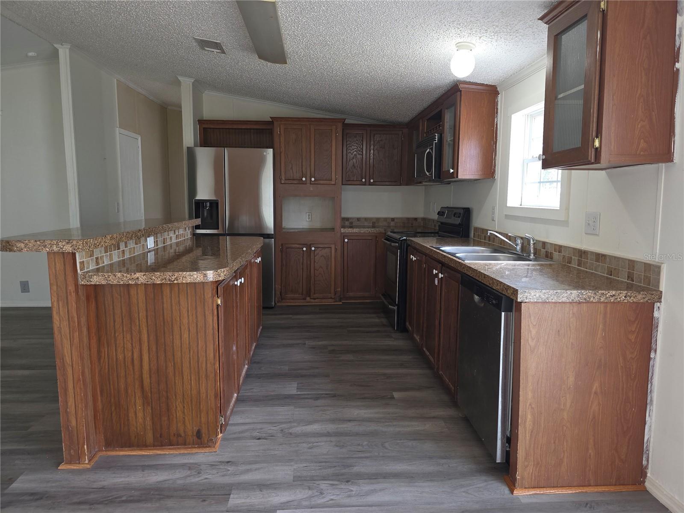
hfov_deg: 73.9
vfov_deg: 58.9
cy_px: 256
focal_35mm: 23
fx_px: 454
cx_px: 342
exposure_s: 1/60
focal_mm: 6.3
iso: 80
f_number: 1.7
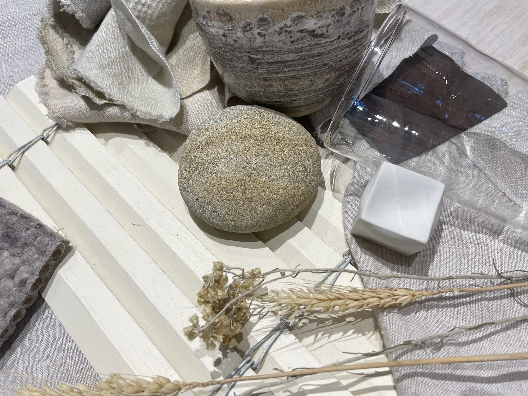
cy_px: 198
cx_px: 264
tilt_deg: -57.5
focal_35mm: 26
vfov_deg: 53.1
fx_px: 397
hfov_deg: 67.3
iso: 125
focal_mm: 4.2
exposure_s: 1/100
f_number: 1.6
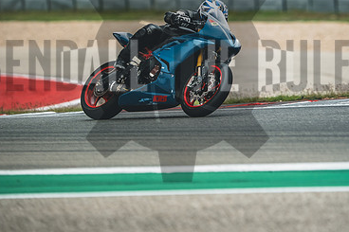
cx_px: 177
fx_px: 4583
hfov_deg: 4.4
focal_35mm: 473
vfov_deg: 2.9
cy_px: 67
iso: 320
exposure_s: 1/1600
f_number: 2
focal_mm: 200
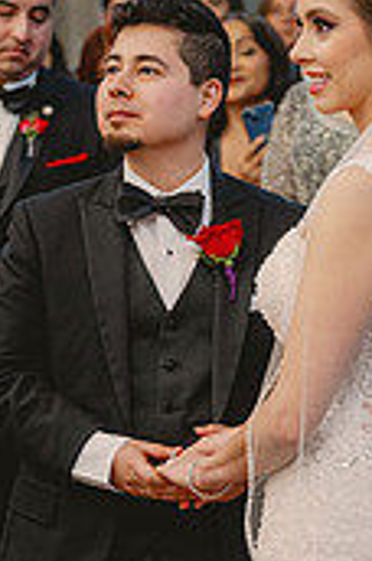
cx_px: 269
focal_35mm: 183
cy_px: 431
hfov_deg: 7.5
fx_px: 2848
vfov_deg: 11.2
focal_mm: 70
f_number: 2.8
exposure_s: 1/160
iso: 1250
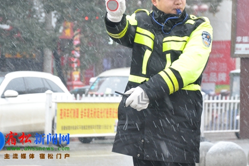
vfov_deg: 6.9
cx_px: 102
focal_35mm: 199
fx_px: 1376
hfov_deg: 10.3
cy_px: 66
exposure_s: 1/80
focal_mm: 98
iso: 1000
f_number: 5.6
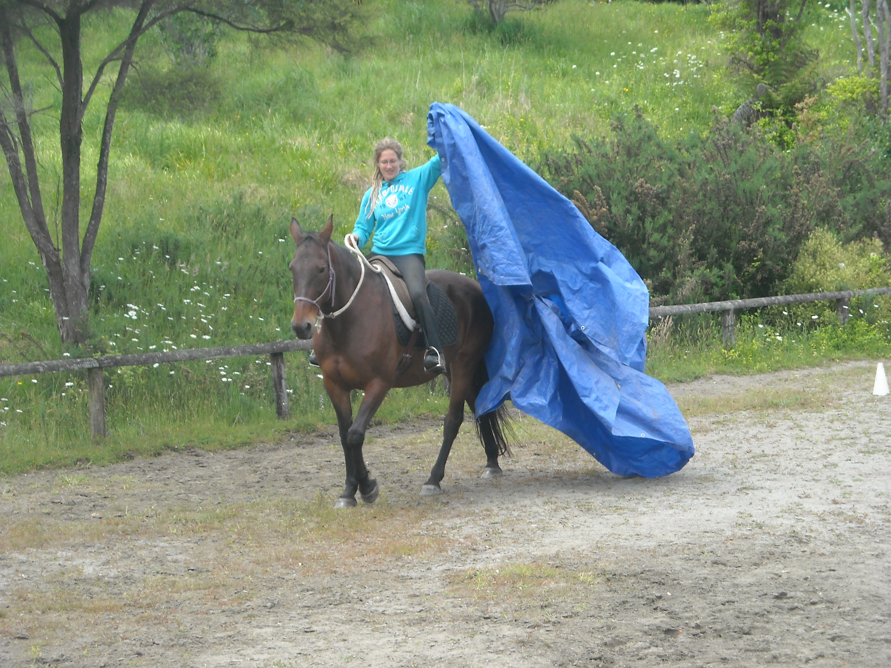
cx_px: 446
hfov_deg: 18.7
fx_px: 2703
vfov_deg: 14.1
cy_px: 334
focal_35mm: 105
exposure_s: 1/250
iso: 104
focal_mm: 17.1
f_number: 4.7
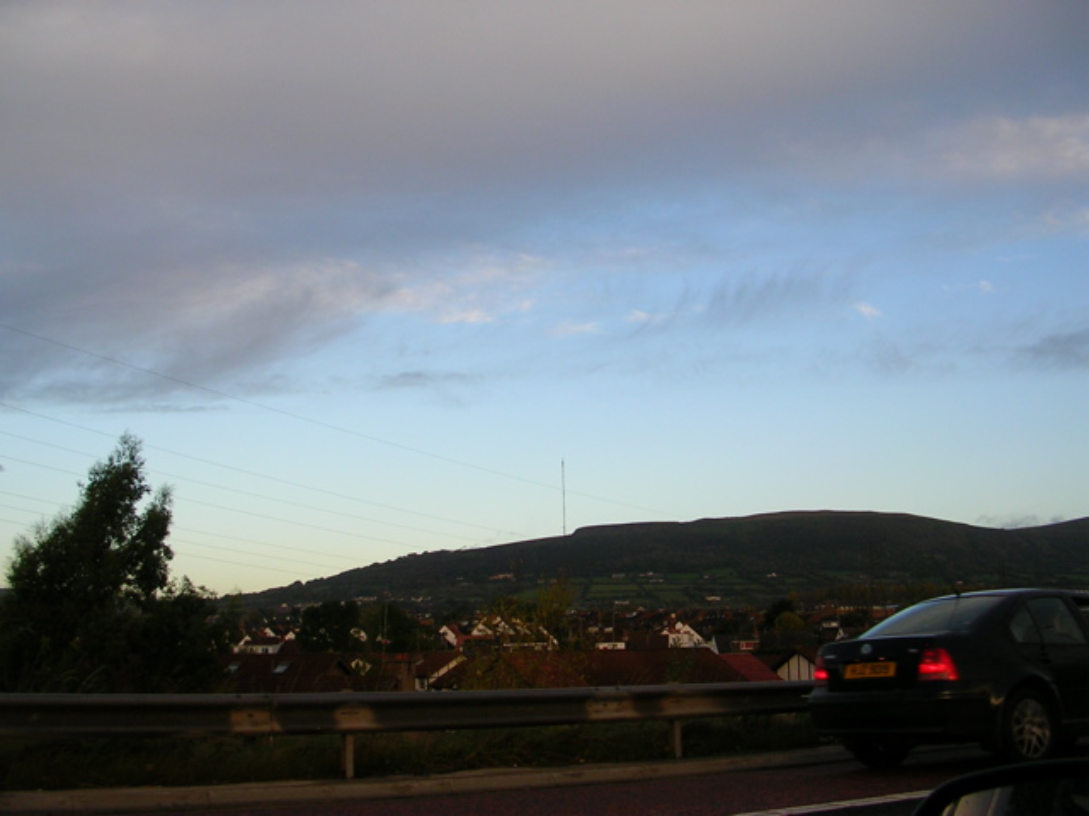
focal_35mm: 38
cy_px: 408
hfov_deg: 49.0
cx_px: 544
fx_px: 1195
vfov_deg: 37.7
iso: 50
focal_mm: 5.8
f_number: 2.8
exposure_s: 1/159
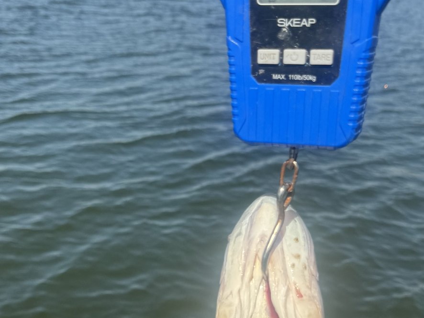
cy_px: 287
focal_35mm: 52
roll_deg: -1.4
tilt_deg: -29.5
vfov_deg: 27.1
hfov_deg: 36.8
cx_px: 214
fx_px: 637
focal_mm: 6.76
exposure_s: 1/3802
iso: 80
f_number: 1.78
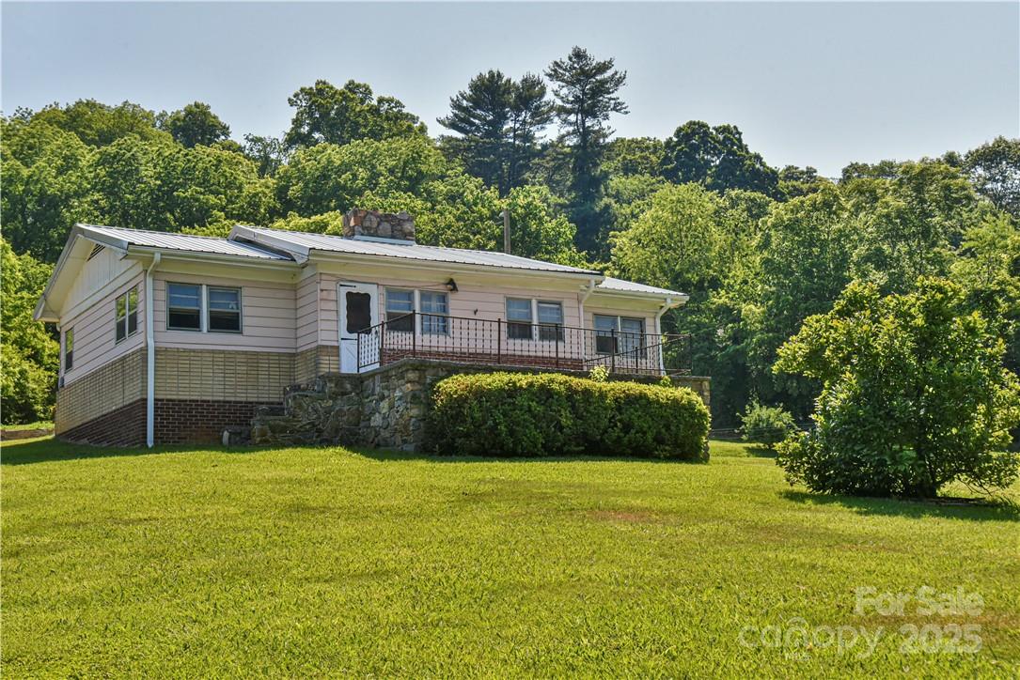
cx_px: 510
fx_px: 1360
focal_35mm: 48
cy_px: 340
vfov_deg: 28.1
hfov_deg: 41.1
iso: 1600
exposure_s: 1/400
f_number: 10
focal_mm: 48
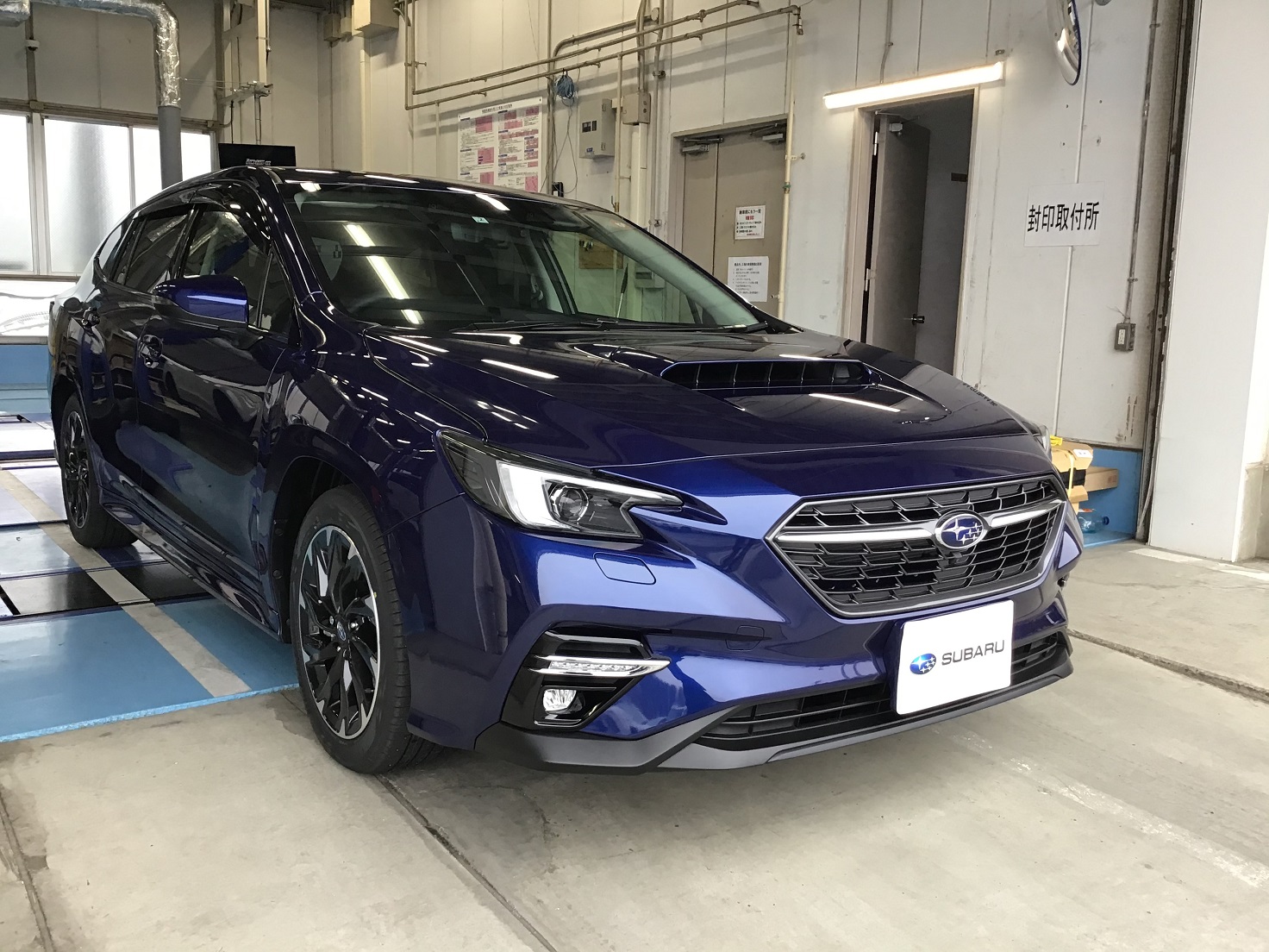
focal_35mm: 31
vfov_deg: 45.4
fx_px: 1136
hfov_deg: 58.4
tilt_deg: -9.3
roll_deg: -2.7
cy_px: 476
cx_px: 634
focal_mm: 3.3
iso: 25
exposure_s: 1/30
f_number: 2.4
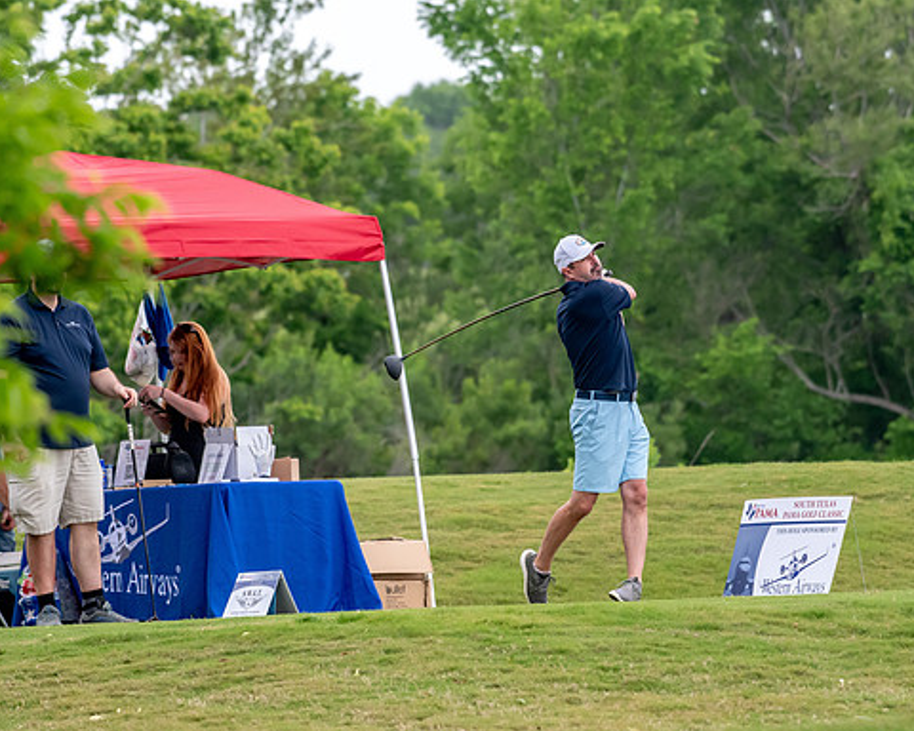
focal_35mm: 459
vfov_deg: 3.4
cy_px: 366
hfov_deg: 4.2
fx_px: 12416
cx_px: 497
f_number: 5.6
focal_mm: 270
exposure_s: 1/2000
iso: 1600
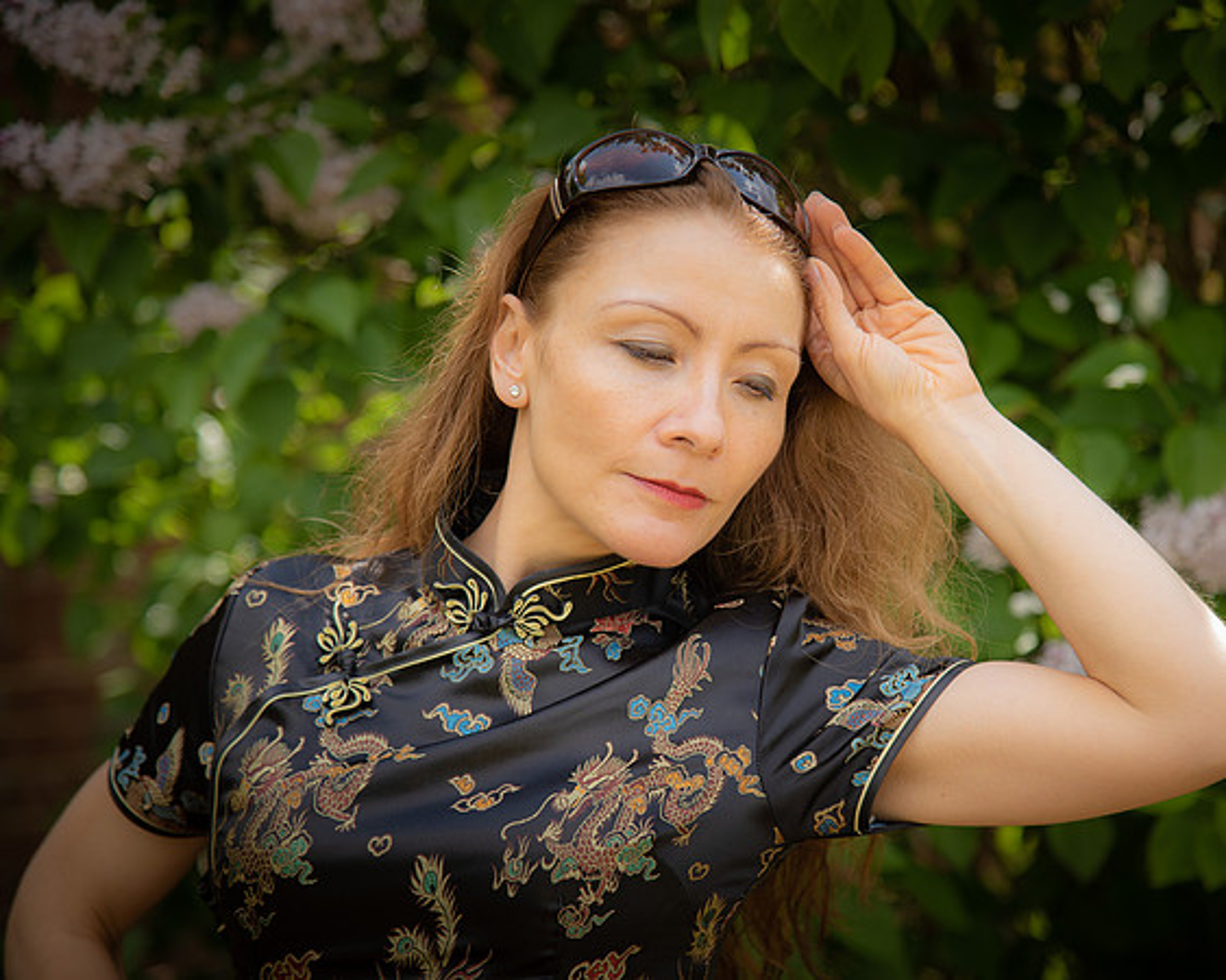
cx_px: 735
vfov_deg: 11.4
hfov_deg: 14.3
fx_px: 4898
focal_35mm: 135
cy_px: 490
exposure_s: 1/160
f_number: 4.5
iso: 100
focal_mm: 120
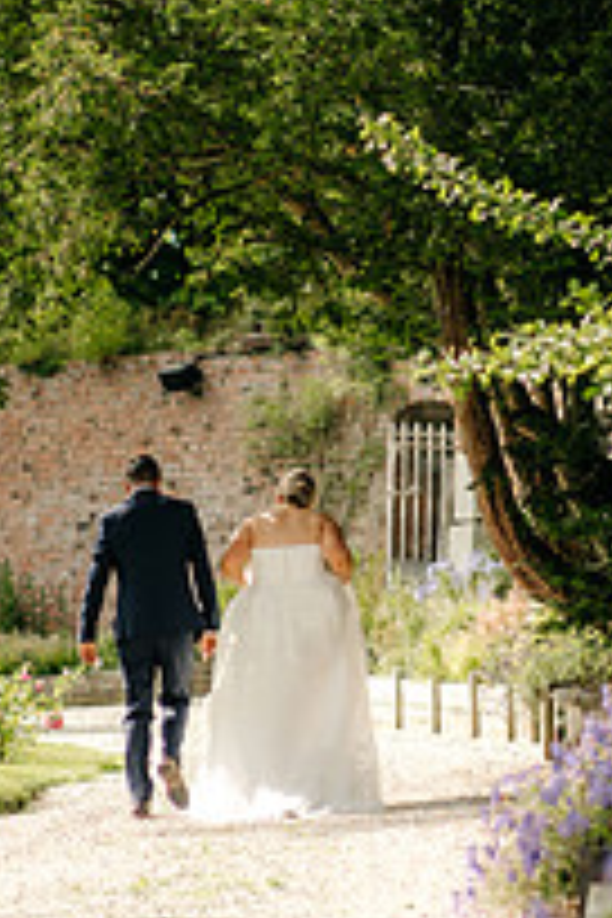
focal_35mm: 280
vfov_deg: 7.4
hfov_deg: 4.9
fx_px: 7139
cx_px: 310
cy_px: 482
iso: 100
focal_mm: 85
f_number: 2
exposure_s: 1/2000
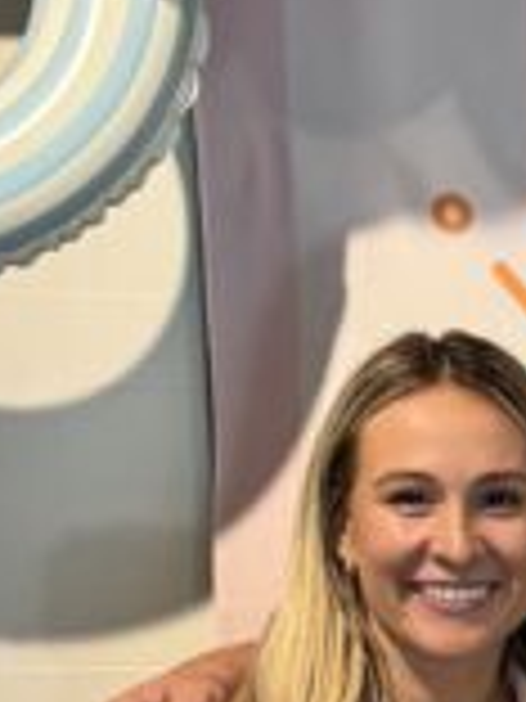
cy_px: 756
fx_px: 3201
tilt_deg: -7.8
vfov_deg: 12.3
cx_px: 1097
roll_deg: +0.7
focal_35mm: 158
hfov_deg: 8.8
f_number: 1.78
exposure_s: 1/120
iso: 160
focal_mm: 6.76
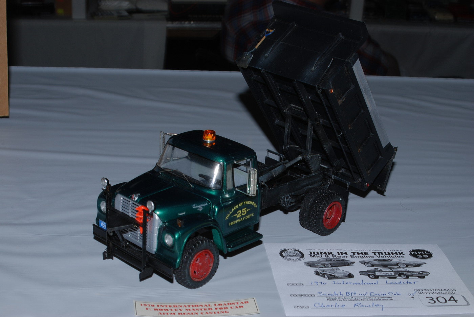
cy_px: 158
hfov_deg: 29.8
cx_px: 237
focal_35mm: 68
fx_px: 890
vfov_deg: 20.2
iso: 100
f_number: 16
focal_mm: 45
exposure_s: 1/60
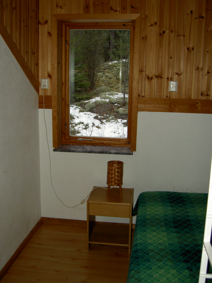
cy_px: 142
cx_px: 106
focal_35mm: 39
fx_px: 318
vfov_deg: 47.9
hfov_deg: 36.8
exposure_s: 1/125
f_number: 2.8
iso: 100
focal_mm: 8
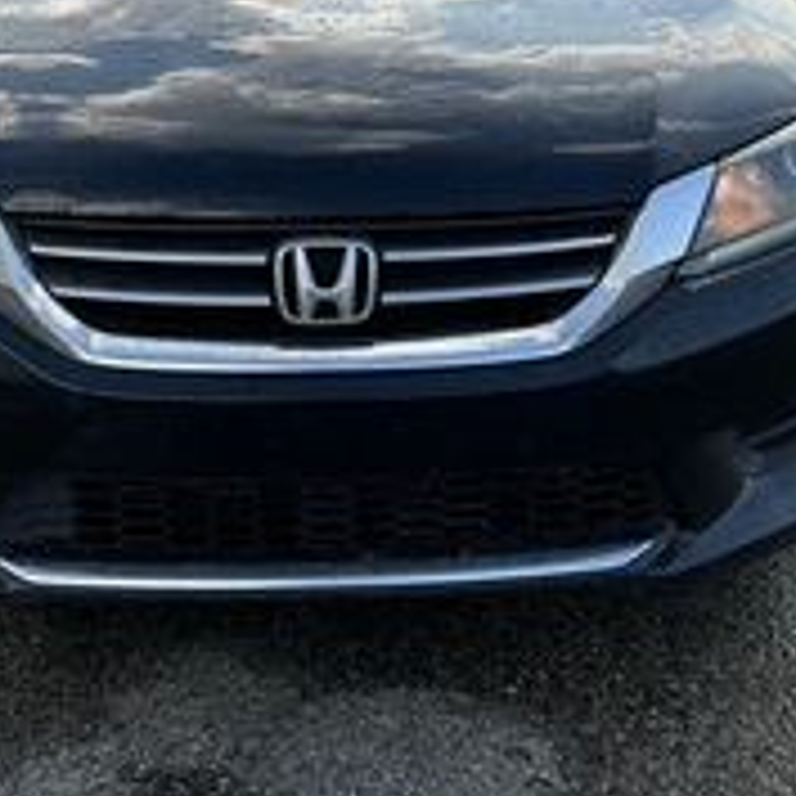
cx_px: 337
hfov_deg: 30.5
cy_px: 171
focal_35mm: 56
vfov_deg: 29.9
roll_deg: +2.8
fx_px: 1457
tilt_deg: -11.5
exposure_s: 1/568
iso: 25
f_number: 1.8
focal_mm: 3
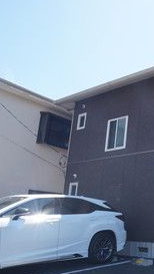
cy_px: 157
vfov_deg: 44.4
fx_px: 333
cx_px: 210
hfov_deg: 22.7
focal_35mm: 46
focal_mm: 16
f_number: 8
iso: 100
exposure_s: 1/100
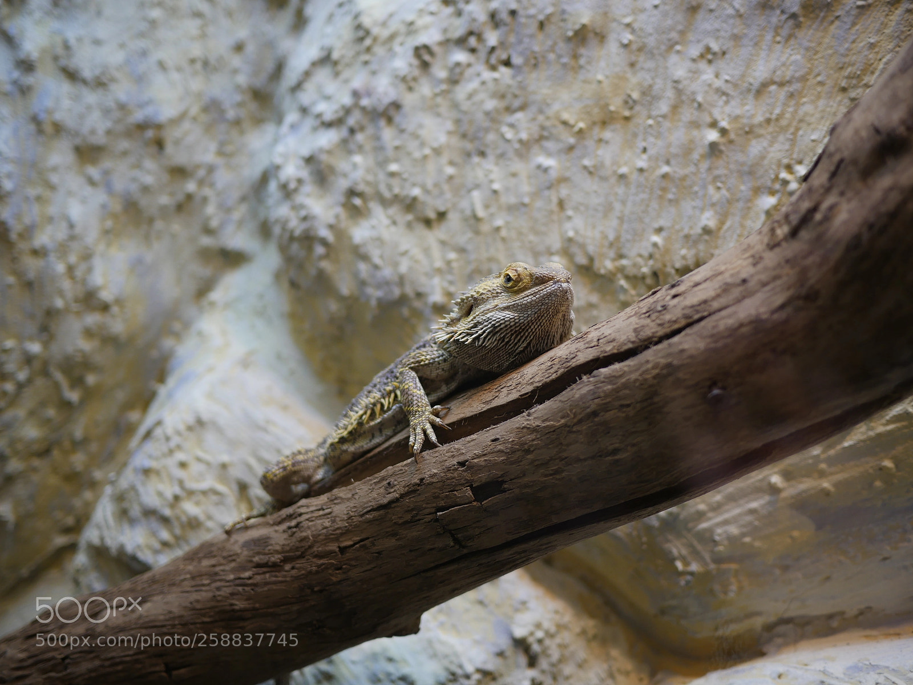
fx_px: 1055
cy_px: 342
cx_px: 456
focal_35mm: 40
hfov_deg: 46.8
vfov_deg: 36.0
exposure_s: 1/100
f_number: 1.7
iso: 200
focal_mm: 20
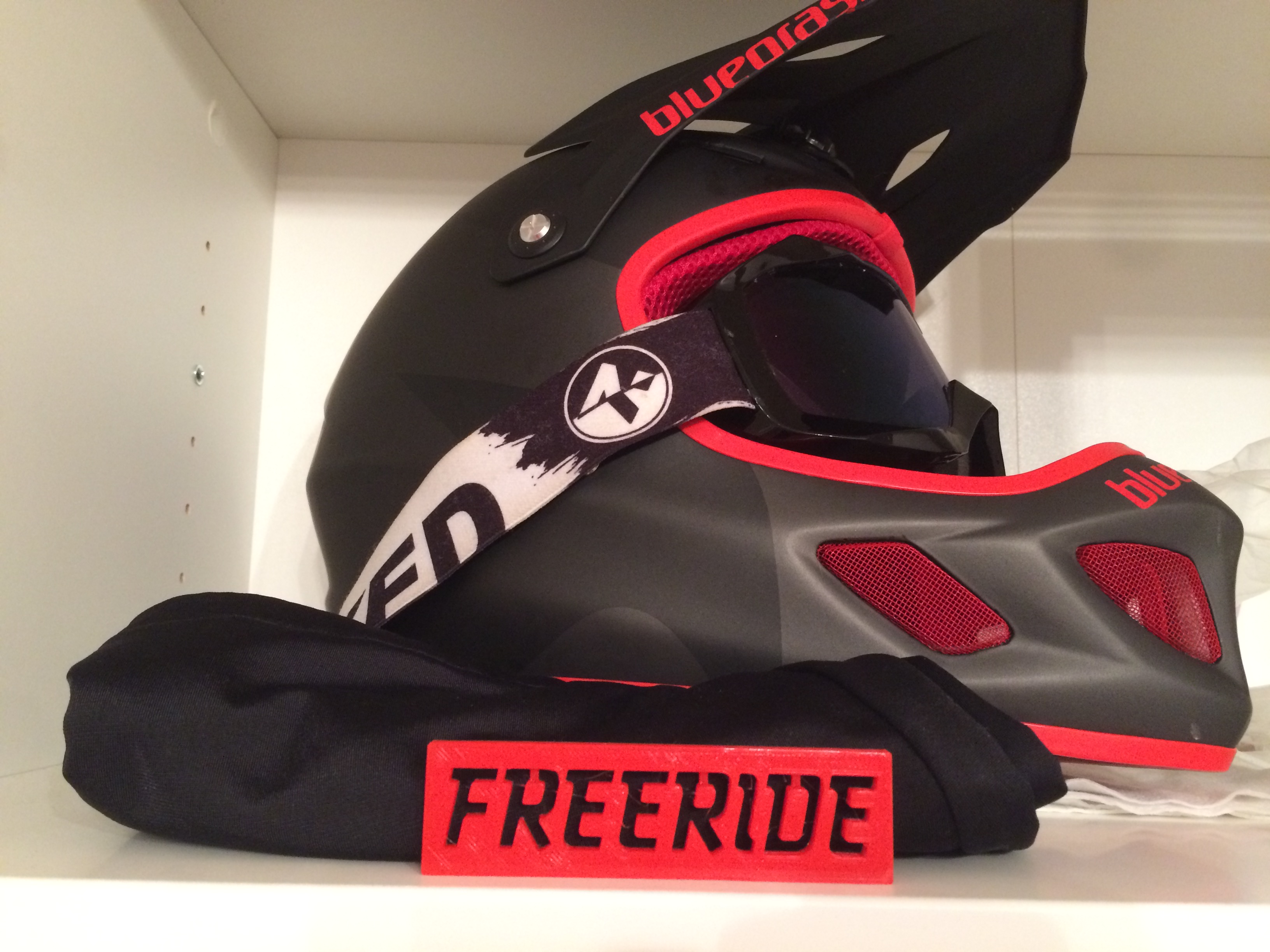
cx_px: 635
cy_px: 476
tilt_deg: +9.4
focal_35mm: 29
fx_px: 1064
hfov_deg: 61.7
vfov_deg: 48.2
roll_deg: -0.8
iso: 320
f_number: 2.2
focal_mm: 4.15
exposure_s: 1/17
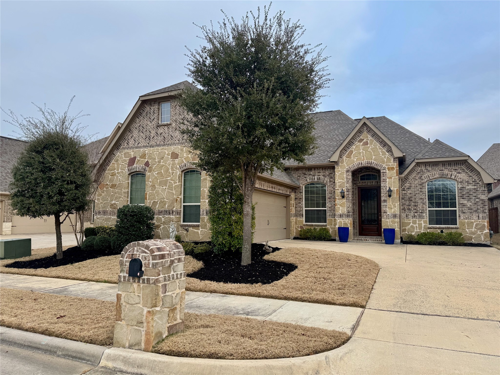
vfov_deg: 56.8
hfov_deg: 71.6
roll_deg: -0.5
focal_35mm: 24
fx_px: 347
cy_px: 188
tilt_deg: +4.8
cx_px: 250
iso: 80
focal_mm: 6.76
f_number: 1.78
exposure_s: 1/1112
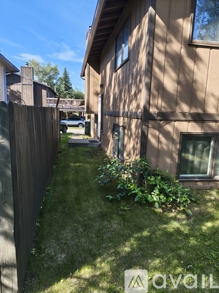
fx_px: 202
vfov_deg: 71.6
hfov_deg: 56.8
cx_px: 110
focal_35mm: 24
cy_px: 146
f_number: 1.88
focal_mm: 5.56
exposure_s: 1/157
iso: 50
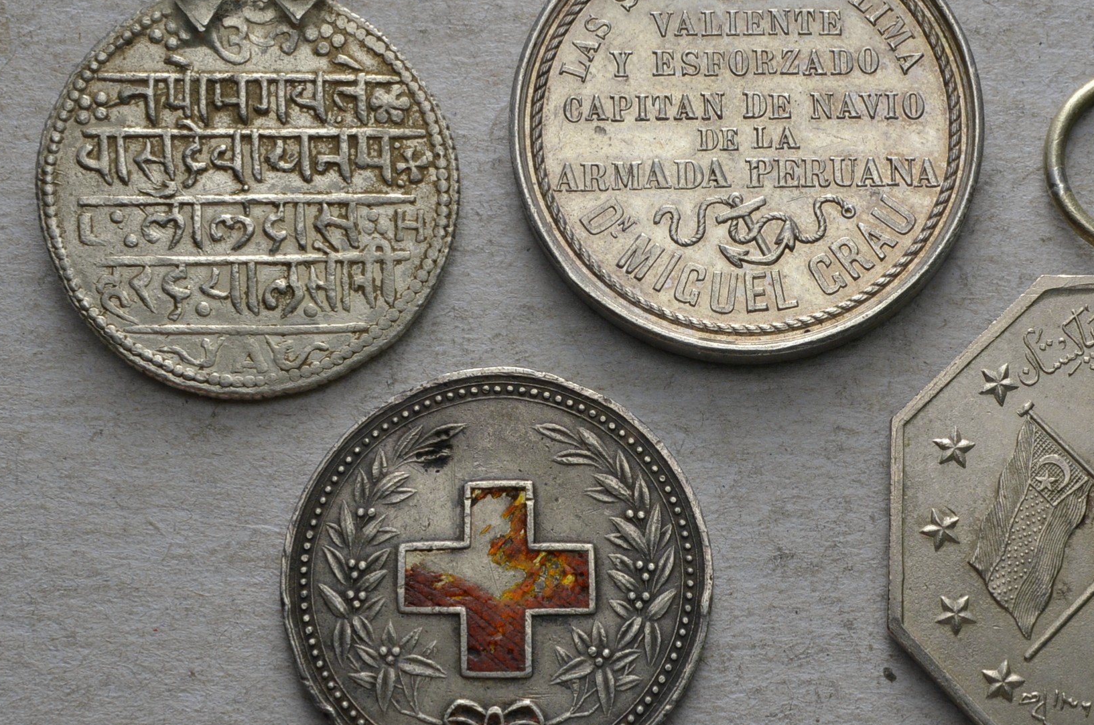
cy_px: 337
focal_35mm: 86
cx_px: 732
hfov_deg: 23.6
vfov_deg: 15.8
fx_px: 2608
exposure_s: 1/200
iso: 400
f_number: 14
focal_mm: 38
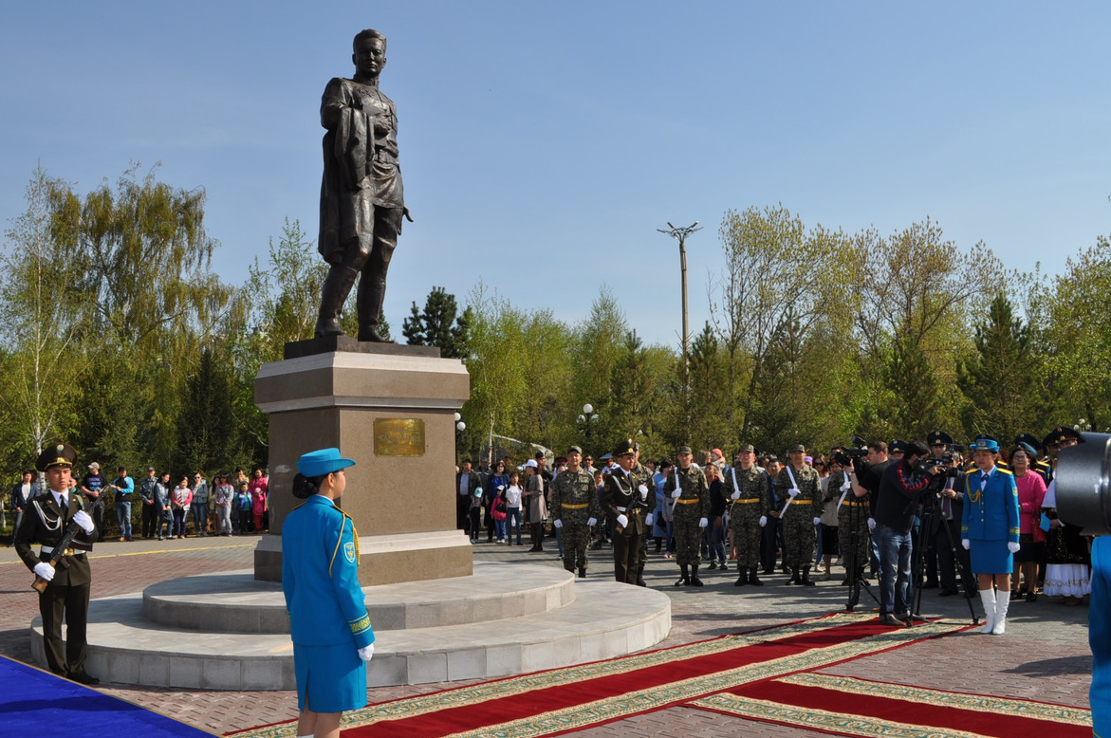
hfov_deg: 51.9
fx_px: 1141
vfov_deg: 35.9
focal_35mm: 37
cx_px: 552
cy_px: 363
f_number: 14
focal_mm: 24
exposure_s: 1/200
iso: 200
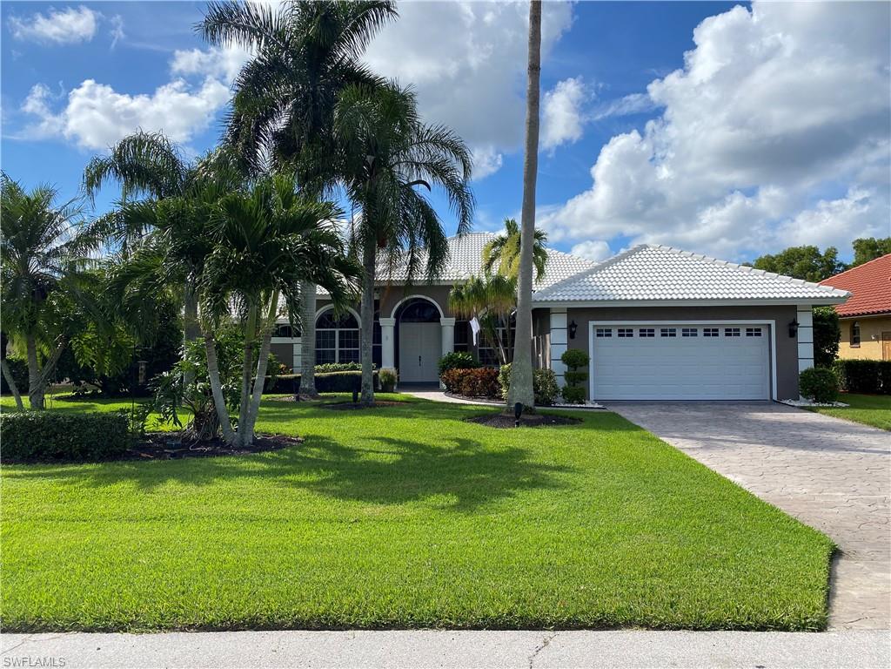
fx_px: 669
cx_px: 446
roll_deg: +0.3
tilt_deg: +1.8
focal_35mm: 26
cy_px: 334
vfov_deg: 53.1
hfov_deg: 67.3
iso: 32
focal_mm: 4.25
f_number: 1.8
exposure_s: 1/3300
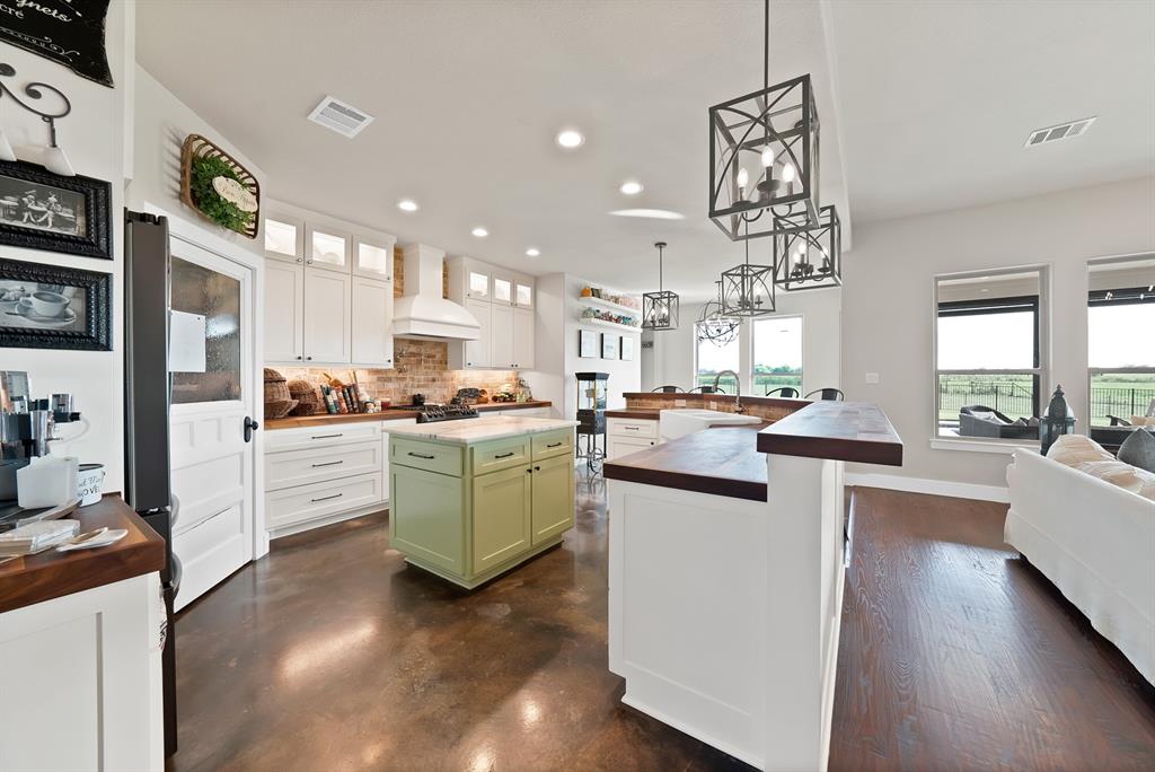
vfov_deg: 90.1
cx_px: 578
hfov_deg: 112.6
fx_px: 385
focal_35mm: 12
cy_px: 386
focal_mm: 12
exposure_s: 1/4
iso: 640
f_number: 9
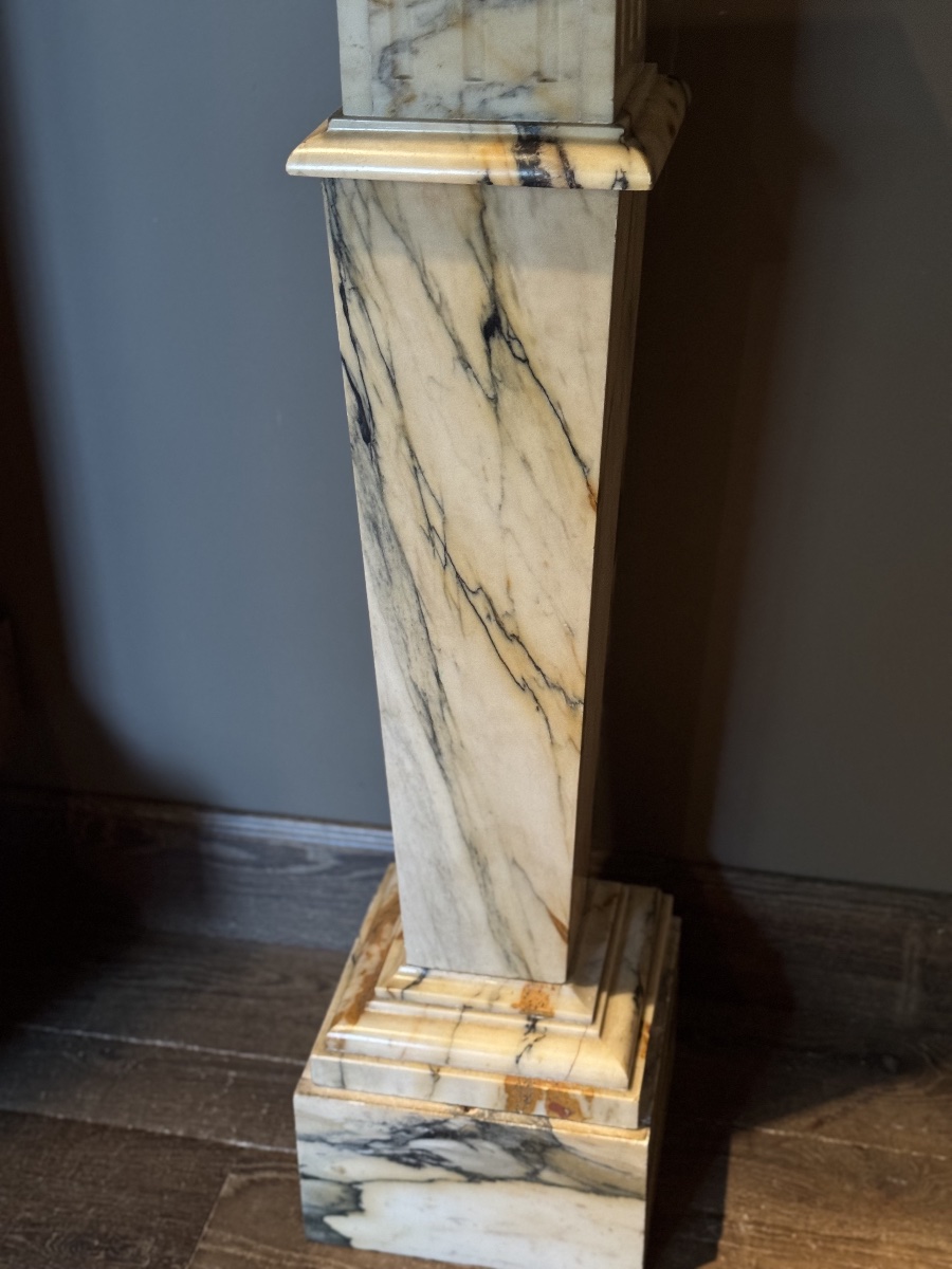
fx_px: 1760
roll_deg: +0.6
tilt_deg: -28.5
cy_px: 634
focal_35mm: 48
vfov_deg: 39.7
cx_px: 476
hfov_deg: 30.3
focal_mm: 6.76
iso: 400
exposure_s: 1/33
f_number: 1.78
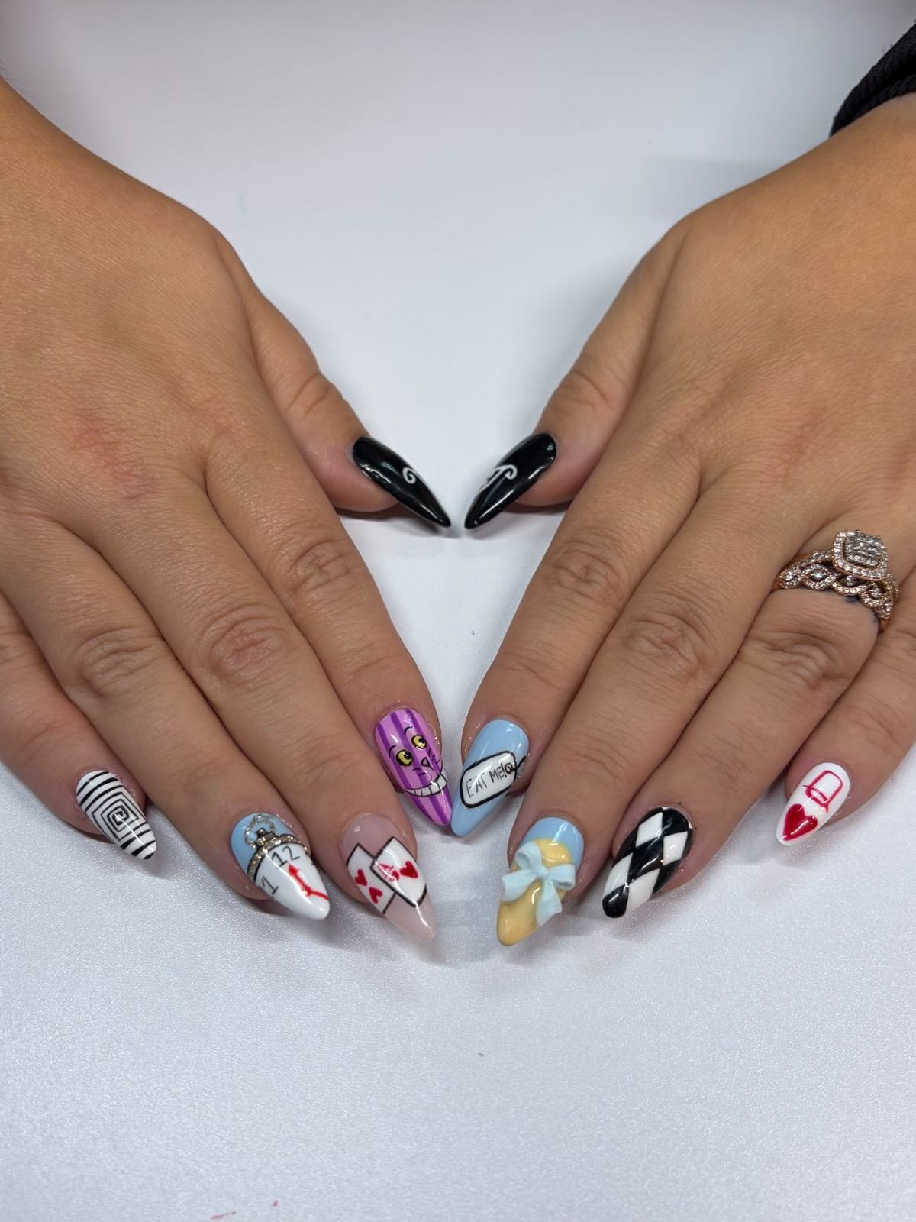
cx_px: 458
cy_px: 611
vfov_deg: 67.3
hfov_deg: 53.1
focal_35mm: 26
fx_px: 917
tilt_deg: -57.1
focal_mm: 5.96
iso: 80
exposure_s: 1/120
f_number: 1.6
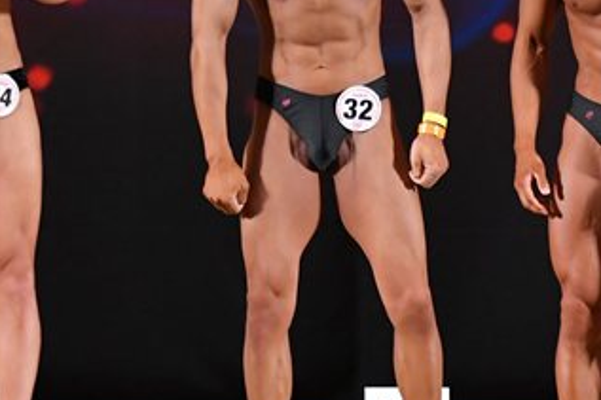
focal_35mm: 494
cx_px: 488
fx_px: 8242
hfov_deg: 4.2
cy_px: 123
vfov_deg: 2.8
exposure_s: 1/400
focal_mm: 135
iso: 3200
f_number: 5.6
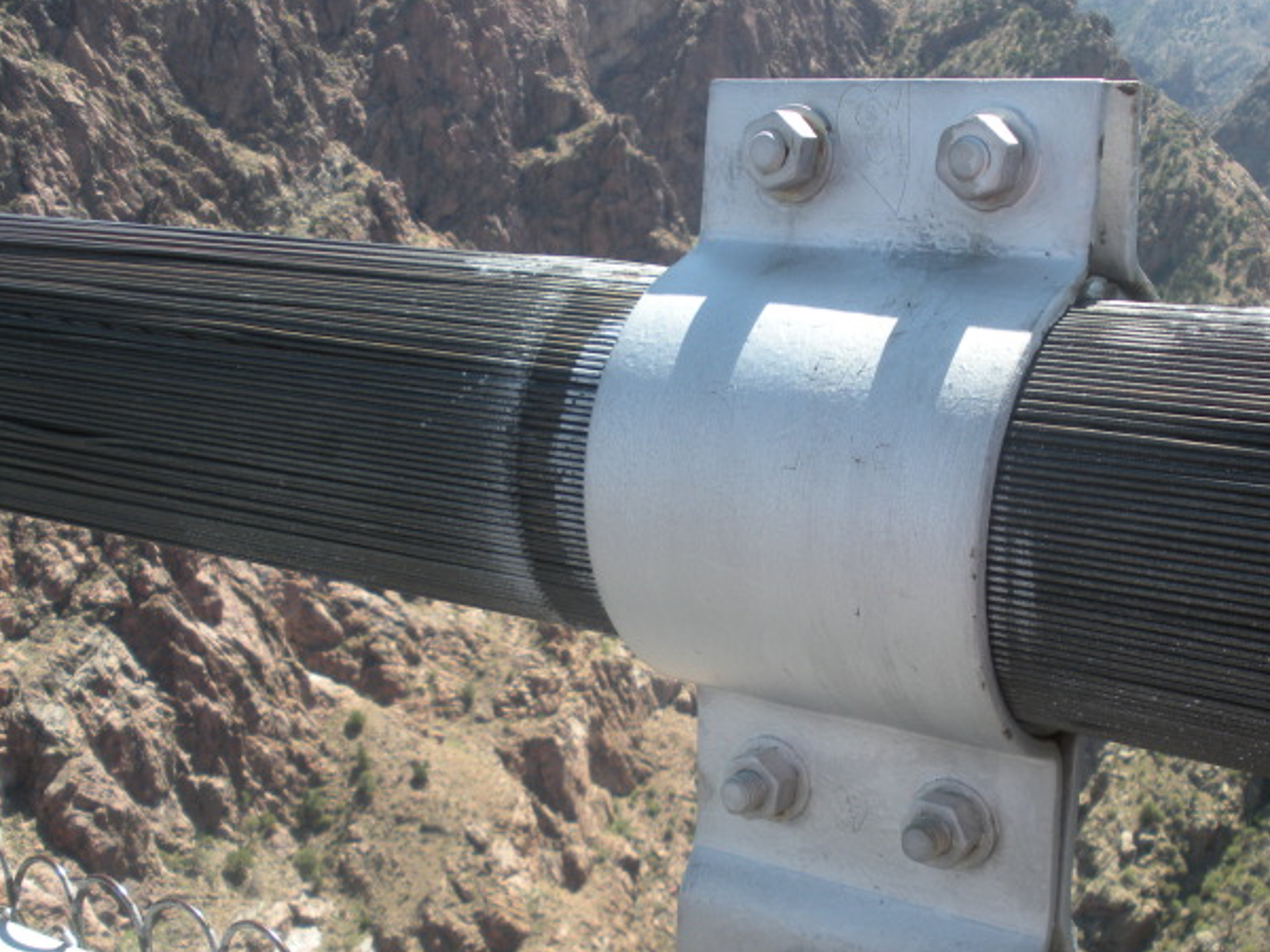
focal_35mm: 48
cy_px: 575
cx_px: 796
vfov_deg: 30.2
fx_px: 1761
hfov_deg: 39.4
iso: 64
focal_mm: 6.3
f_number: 3.5
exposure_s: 1/263
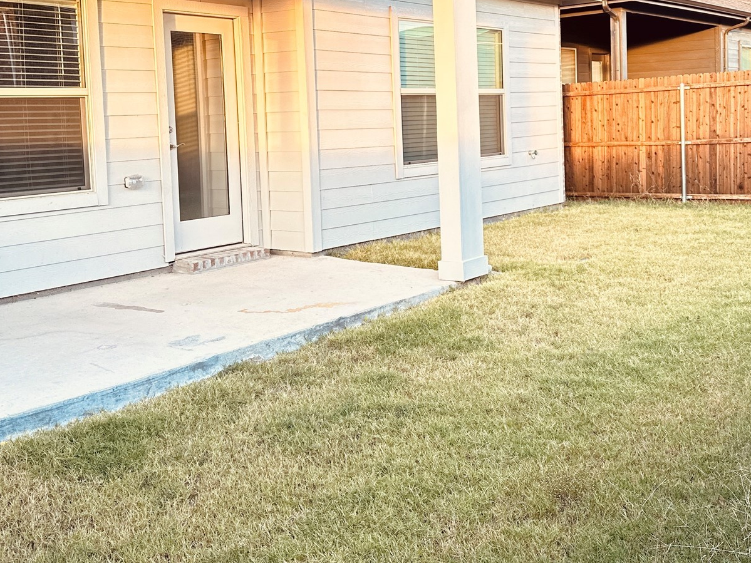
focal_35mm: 41
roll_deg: +1.5
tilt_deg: -2.6
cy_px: 152
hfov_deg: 45.7
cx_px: 428
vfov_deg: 34.5
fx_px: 889
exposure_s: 1/141
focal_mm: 6.86
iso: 100
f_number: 1.78
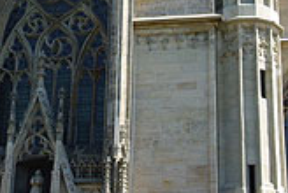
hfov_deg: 19.0
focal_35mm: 107
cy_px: -59
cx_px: 100
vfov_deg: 12.5
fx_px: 858
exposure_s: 1/250
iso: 100
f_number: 5.6
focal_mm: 26
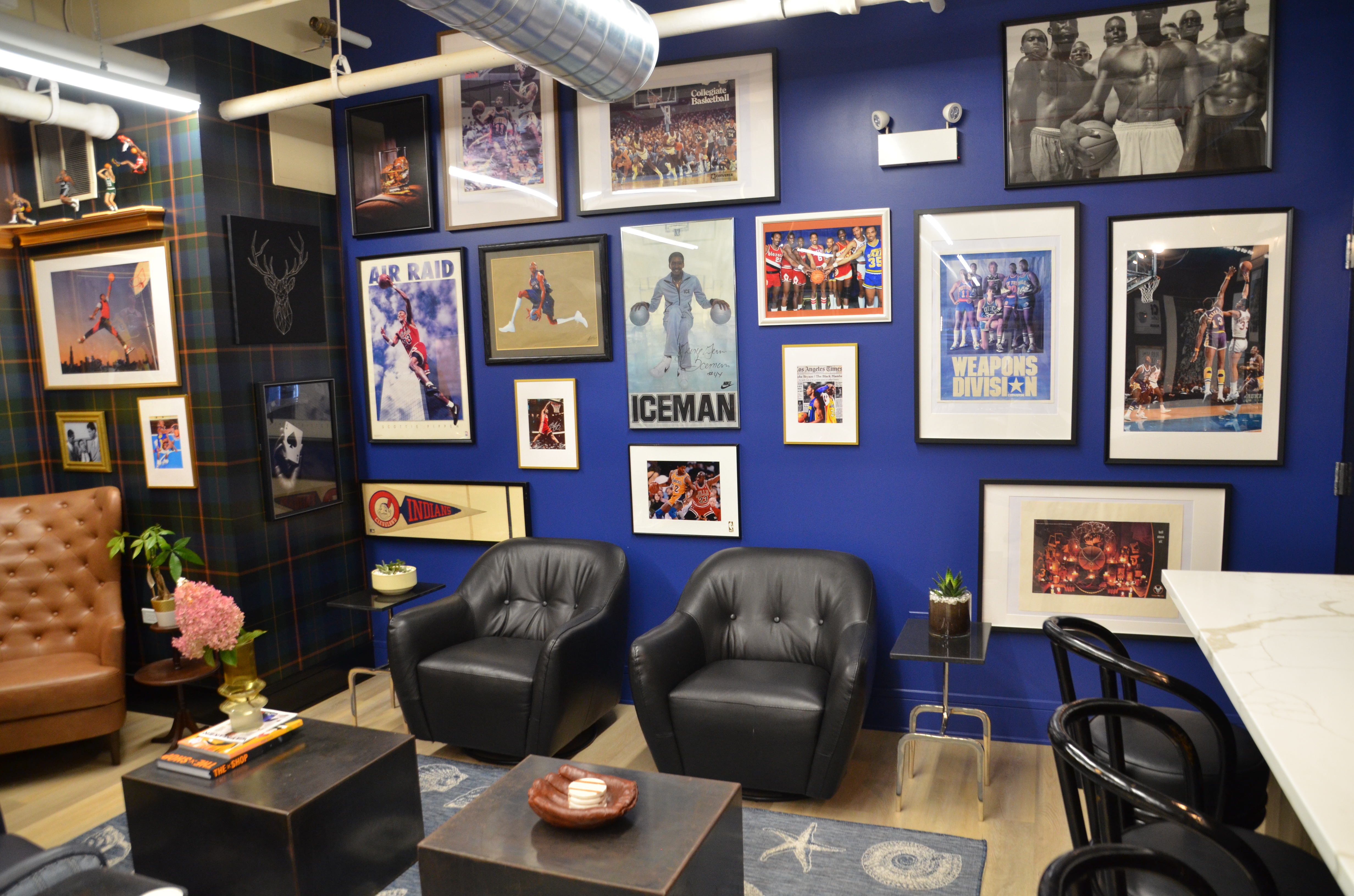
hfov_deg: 73.9
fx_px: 901
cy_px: 448
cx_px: 677
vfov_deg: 52.9
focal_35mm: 24
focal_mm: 16
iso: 800
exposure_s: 1/60
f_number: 4
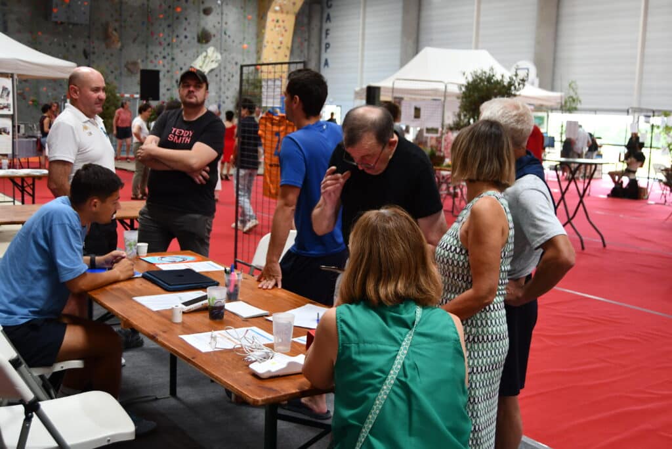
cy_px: 224
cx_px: 336
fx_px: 728
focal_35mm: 39
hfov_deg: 49.5
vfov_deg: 34.2
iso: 900
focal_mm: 26
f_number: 4
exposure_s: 1/125
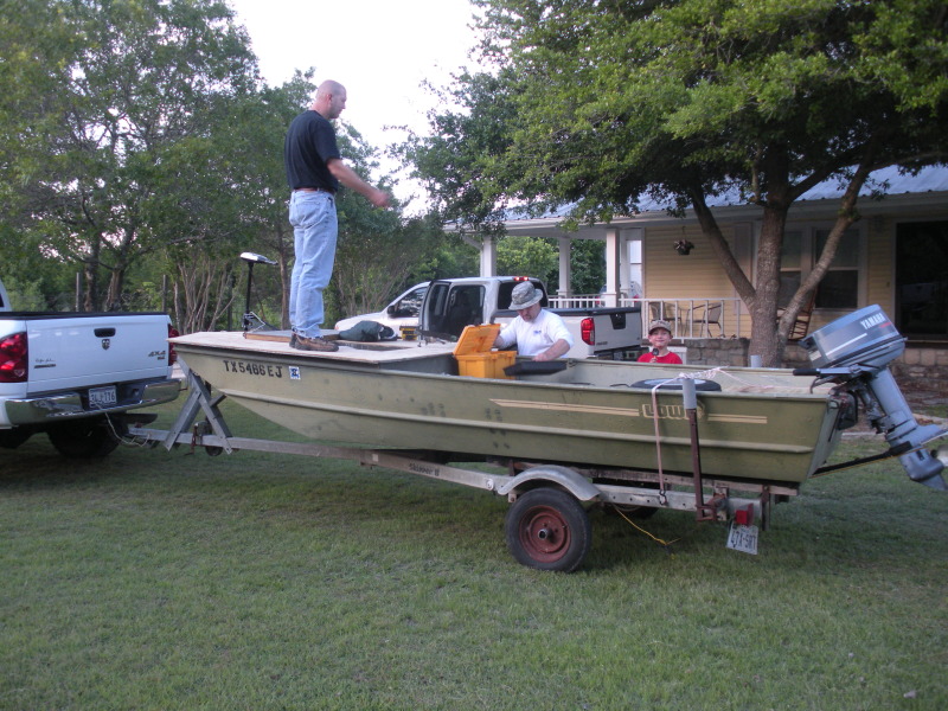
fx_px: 986
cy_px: 356
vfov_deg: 39.7
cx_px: 474
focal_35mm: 36
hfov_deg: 51.4
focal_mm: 6.3
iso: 137
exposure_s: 1/59.8
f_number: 3.5
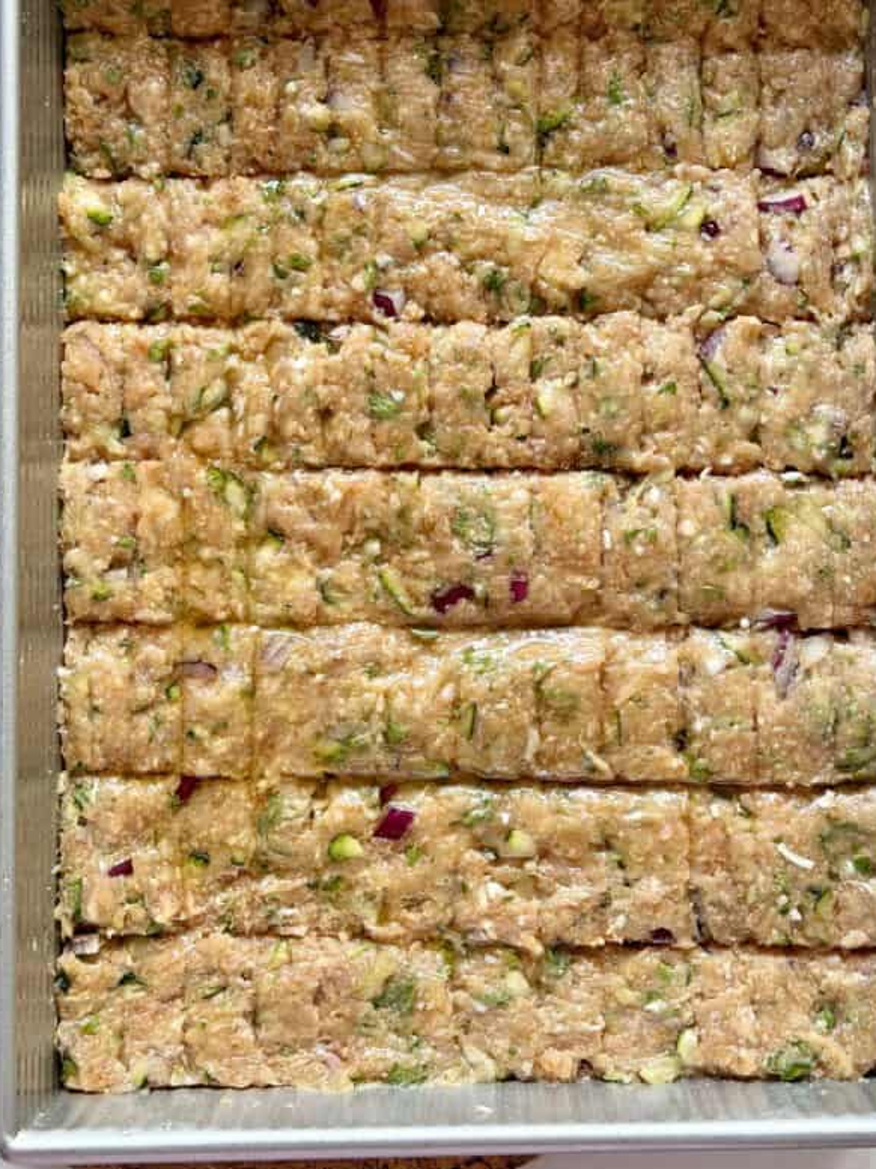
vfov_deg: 32.2
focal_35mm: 60
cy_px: 514
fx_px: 2026
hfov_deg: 24.4
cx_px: 503
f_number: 1.8
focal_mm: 6.8
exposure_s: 1/121
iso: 80
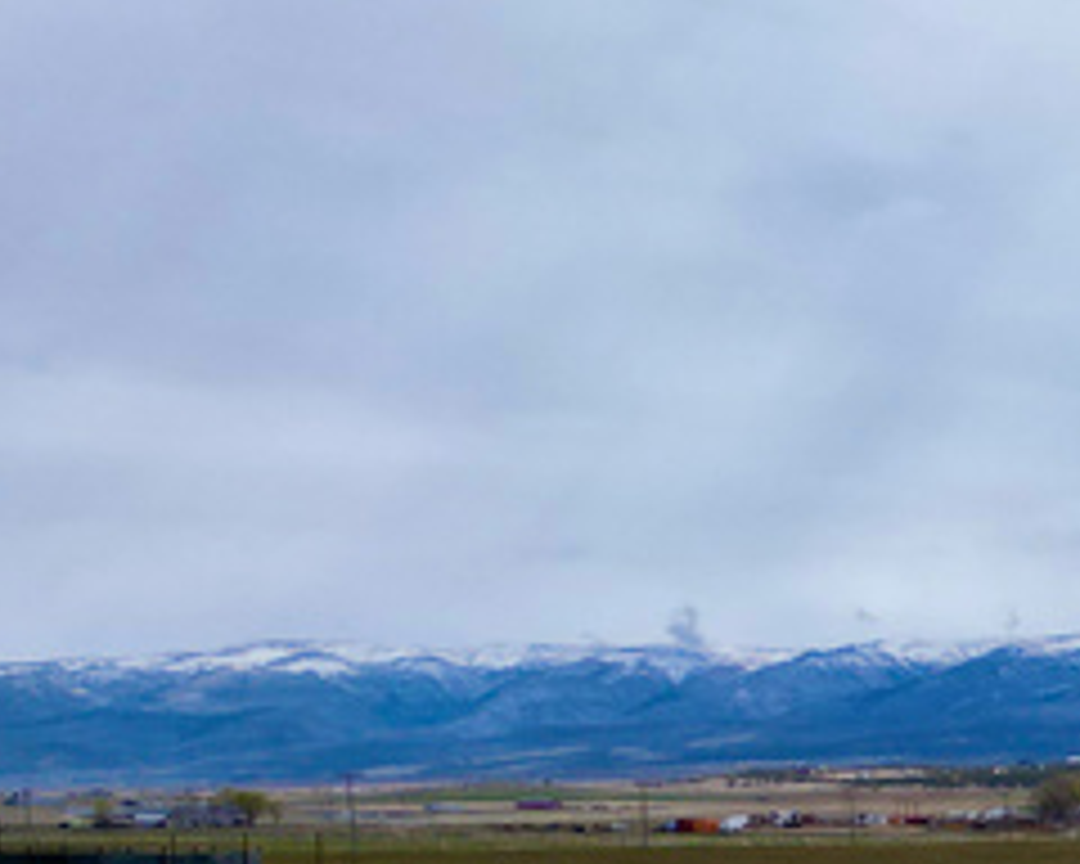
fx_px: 3196
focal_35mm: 100
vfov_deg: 15.0
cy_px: 968
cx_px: 1800
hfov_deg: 16.7
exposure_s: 1/5000
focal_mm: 6.72
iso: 120
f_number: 1.7
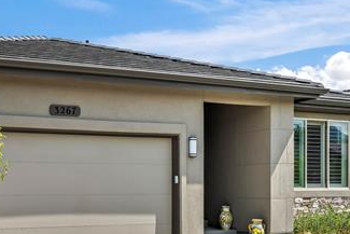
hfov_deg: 32.7
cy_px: 198
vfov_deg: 21.9
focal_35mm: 61
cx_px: 126
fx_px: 593
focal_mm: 20.9
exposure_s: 1/250
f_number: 8
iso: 500
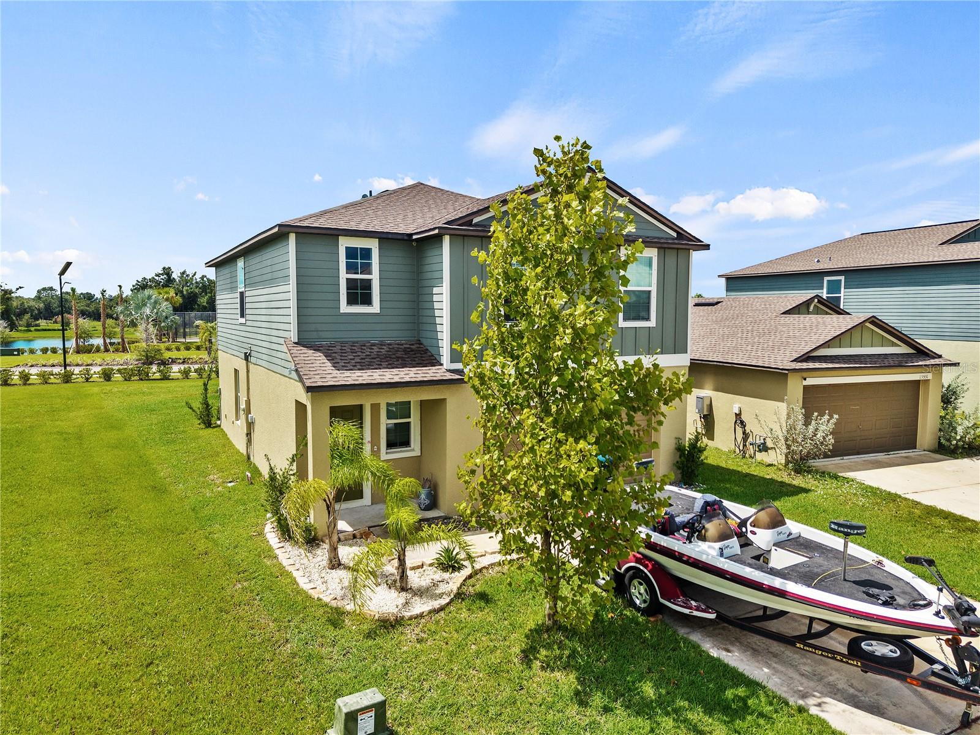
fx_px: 679
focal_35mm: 24
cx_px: 490
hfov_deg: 71.6
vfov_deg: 56.8
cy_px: 368
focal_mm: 8.67
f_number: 1.8
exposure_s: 1/5000
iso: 170
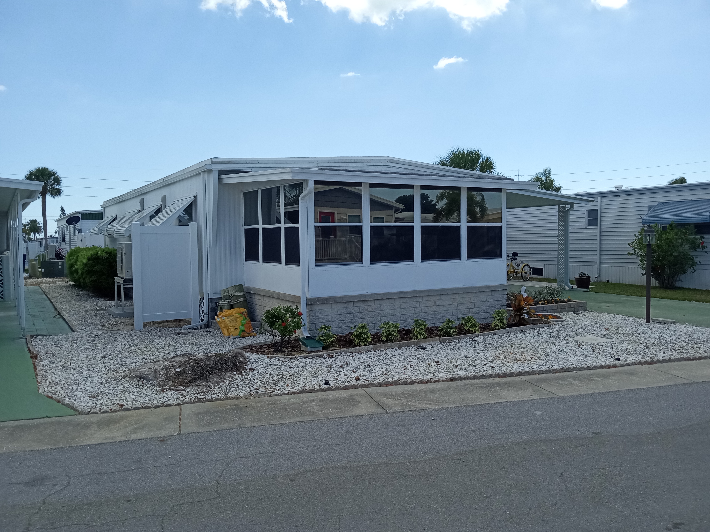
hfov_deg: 63.4
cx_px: 355
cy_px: 266
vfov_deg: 49.7
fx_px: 574
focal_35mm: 28
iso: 104
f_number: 2.2
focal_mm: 3.71
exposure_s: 1/1161
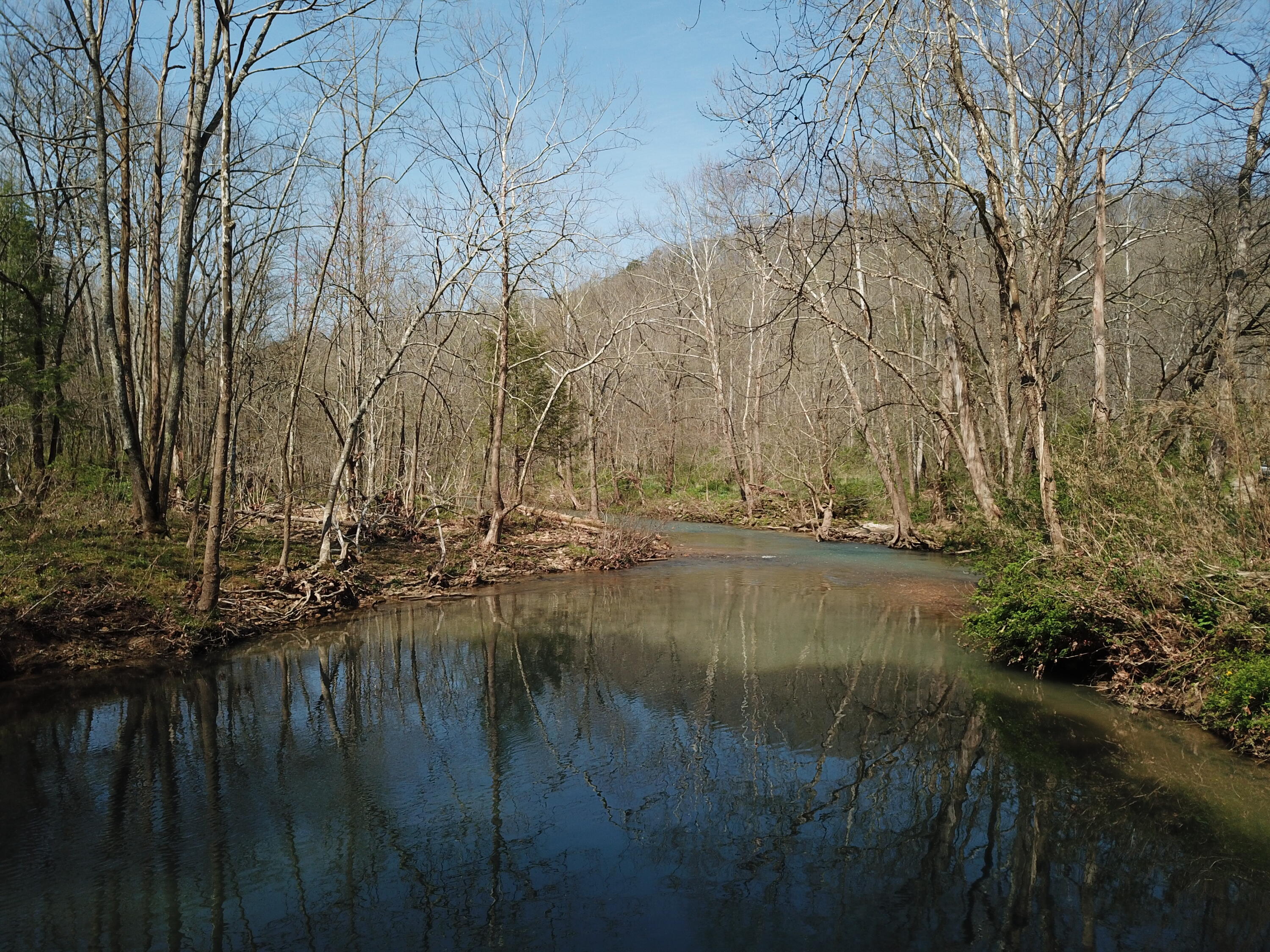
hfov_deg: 67.3
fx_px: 954
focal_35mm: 26
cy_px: 476
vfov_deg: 53.1
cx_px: 635
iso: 100
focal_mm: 4.73
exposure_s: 1/1227
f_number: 2.2
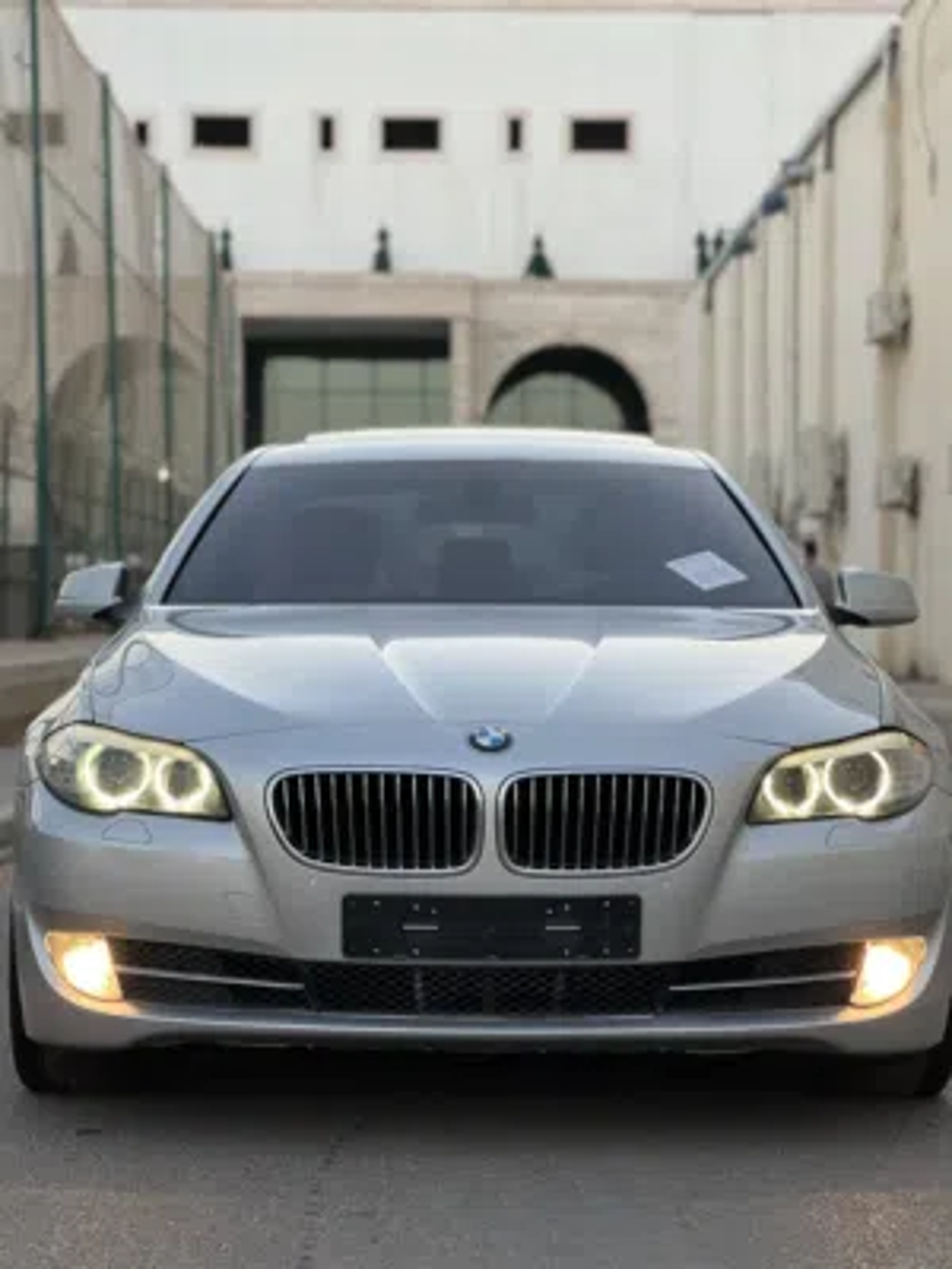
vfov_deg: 25.3
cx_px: 476
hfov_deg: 19.1
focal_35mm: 77
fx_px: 2824
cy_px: 634
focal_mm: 9
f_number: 2.8
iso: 200
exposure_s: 1/112
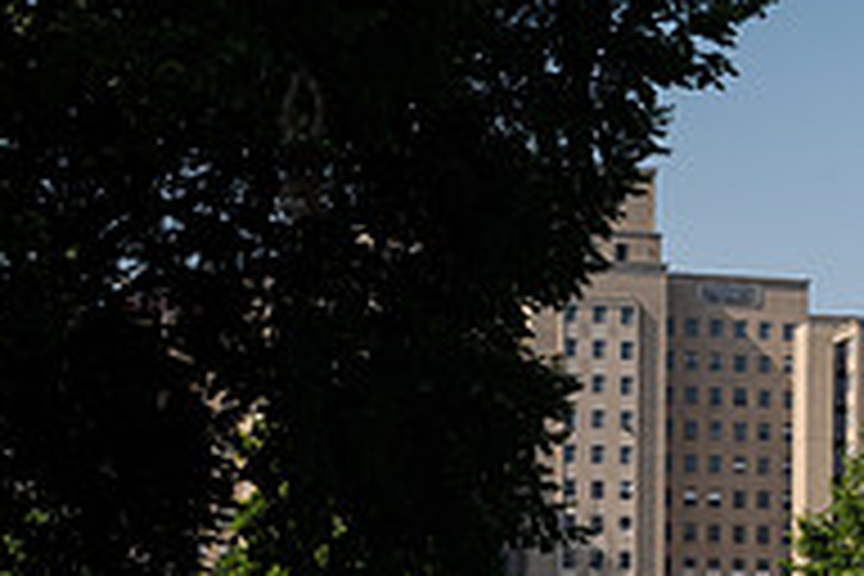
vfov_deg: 8.6
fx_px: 3768
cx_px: 1170
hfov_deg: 12.6
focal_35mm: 157
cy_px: 794
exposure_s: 1/1600
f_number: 5.6
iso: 400
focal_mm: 52
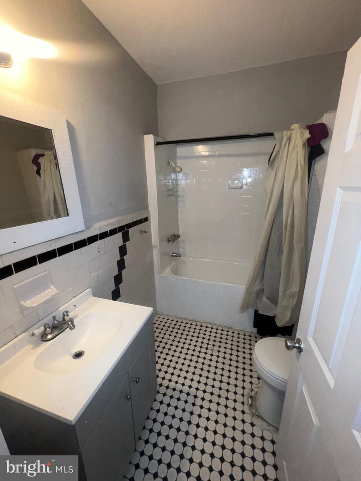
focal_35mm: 13
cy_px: 240
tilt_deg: -15.3
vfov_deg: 106.2
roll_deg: +1.3
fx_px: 181
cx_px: 180
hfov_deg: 89.9
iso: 64
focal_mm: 1.57
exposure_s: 1/60
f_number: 1.8
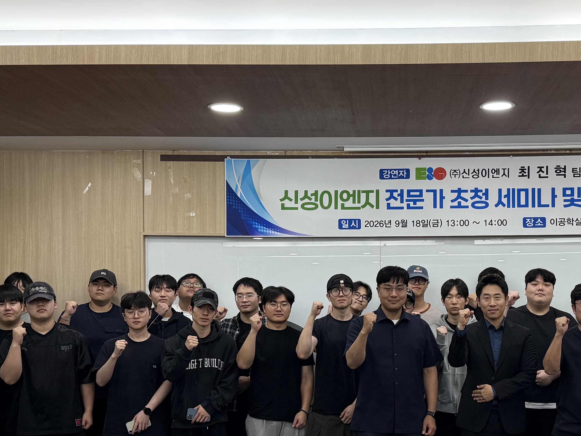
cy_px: 304
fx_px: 856
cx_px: 394
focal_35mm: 51
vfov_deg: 28.3
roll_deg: -0.1
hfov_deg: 37.0
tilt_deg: +1.1
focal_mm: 6.76
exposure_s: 1/143
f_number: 1.78
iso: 200
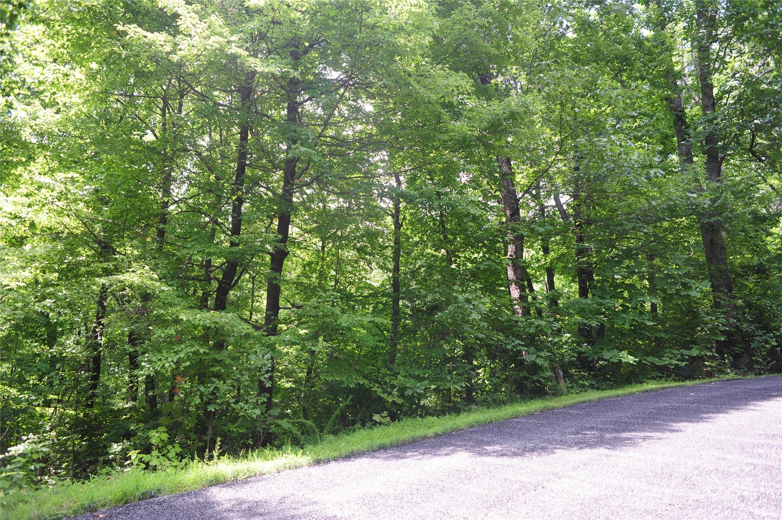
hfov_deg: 73.8
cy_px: 260
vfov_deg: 53.1
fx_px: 521
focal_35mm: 24
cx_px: 391
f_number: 5.6
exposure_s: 1/125
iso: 200
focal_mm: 24
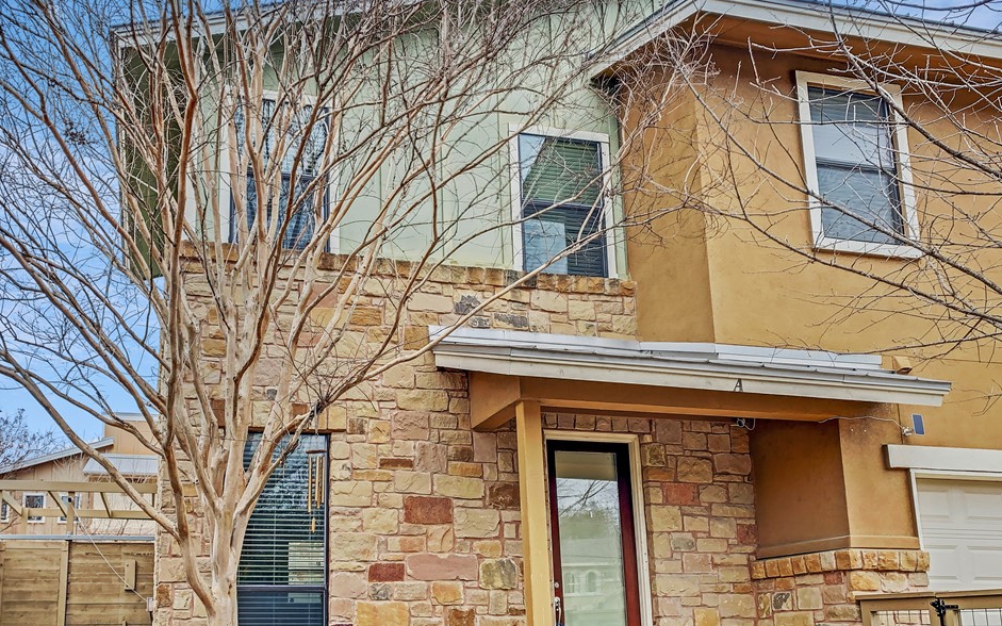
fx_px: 819
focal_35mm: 30
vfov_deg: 41.8
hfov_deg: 62.9
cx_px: 505
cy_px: 333
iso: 25
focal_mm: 4.3
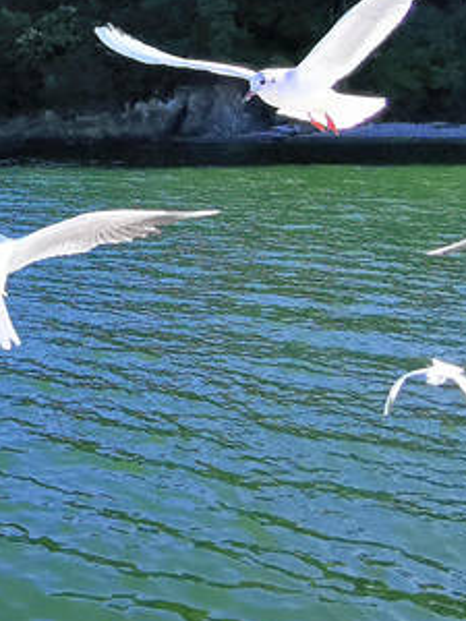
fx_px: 1041
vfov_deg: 31.4
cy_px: 39
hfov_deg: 20.5
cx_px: -286
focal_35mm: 58
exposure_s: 1/1159
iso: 50
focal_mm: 2.26
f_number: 2.2
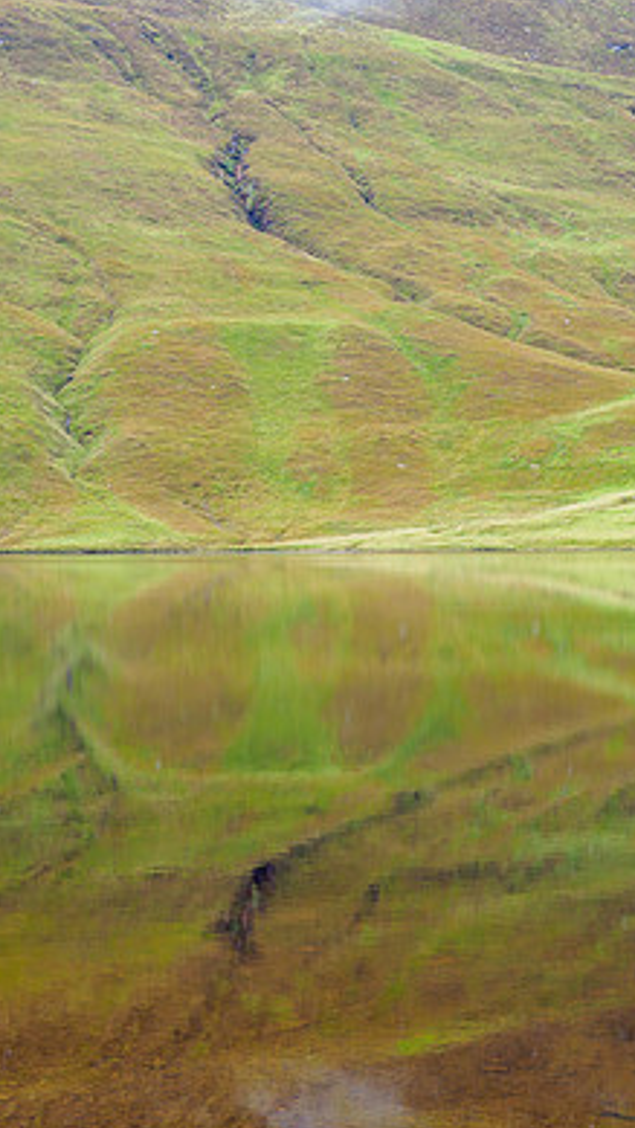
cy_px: 539
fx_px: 2513
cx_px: 342
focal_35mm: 84
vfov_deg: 25.3
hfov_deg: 14.4
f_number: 7.1
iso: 200
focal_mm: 25
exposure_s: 1/30
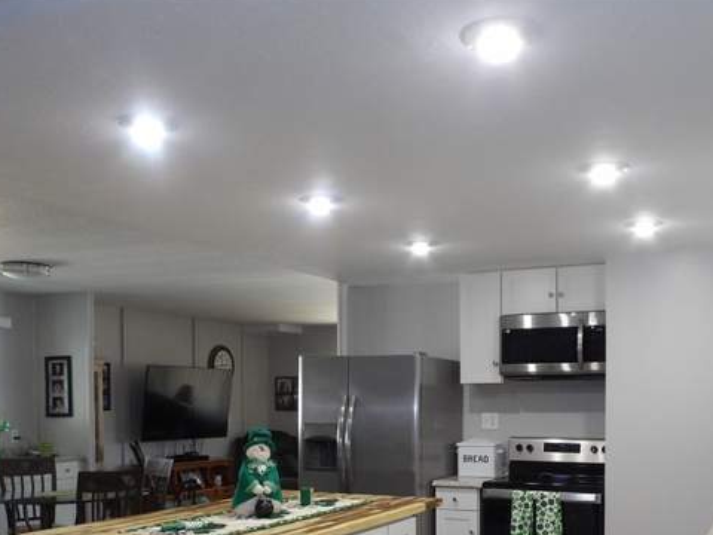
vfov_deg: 34.7
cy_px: 437
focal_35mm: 40
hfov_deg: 46.7
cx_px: 389
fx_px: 824
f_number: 3.2
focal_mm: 4.3
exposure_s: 1/33
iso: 200
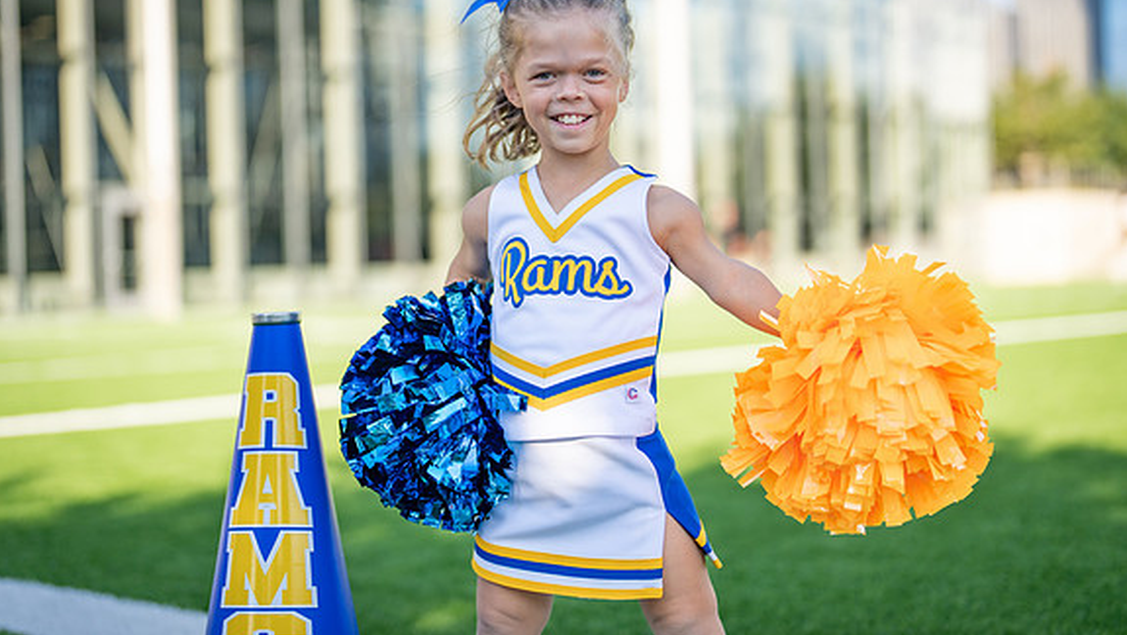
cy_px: 269
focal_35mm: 59
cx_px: 570
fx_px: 1764
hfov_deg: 35.4
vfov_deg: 20.4
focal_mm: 50
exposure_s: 1/3200
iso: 100
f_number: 1.2
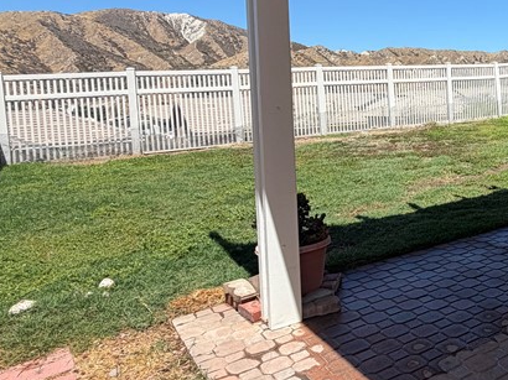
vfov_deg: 40.0
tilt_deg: -2.6
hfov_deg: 44.8
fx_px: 513
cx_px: 507
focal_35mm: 35
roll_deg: +1.8
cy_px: 115
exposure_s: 1/770
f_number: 2.2
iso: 25
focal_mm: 2.22
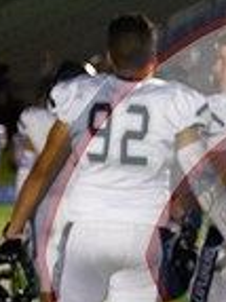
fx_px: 2031
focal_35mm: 233
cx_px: 423
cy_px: 196
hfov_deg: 6.2
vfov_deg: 8.5
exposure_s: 1/1000
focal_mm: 45
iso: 4000
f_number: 2.8
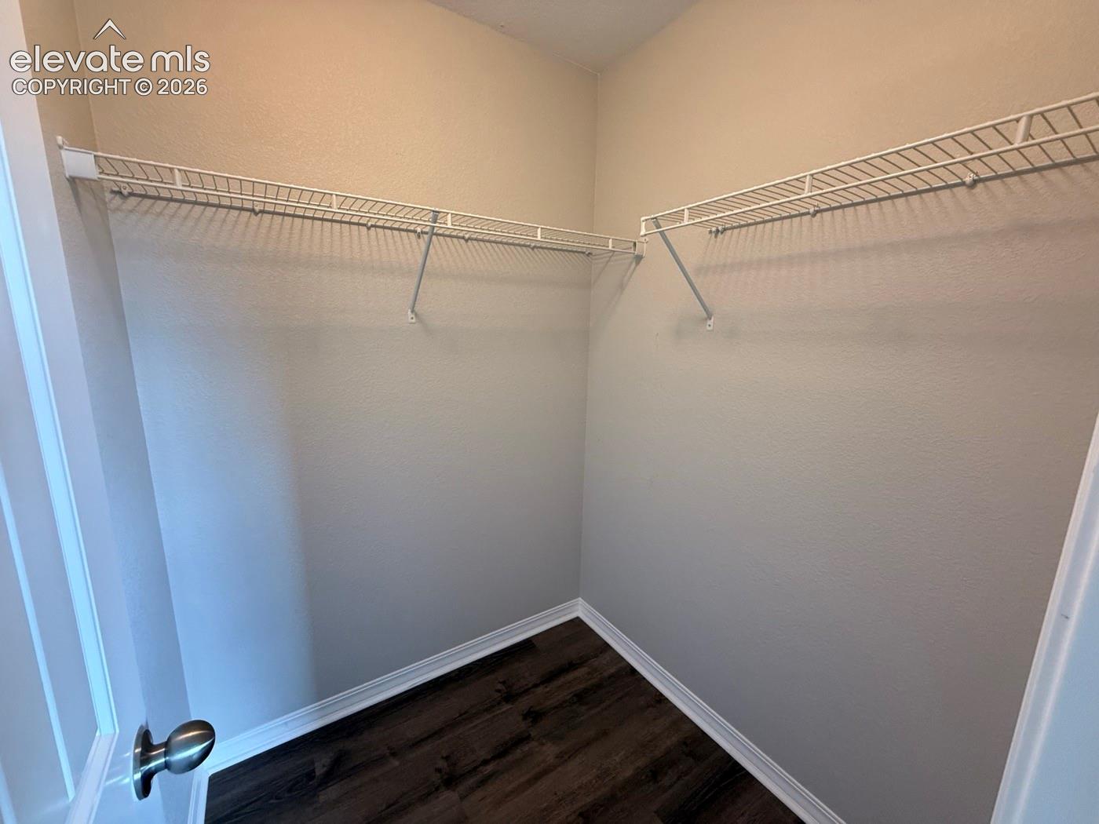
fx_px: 444
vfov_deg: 85.7
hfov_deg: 102.1
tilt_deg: -10.5
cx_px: 550
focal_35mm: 14
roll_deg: -0.7
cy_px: 412
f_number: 2.2
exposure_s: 1/120
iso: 320
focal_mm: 2.22
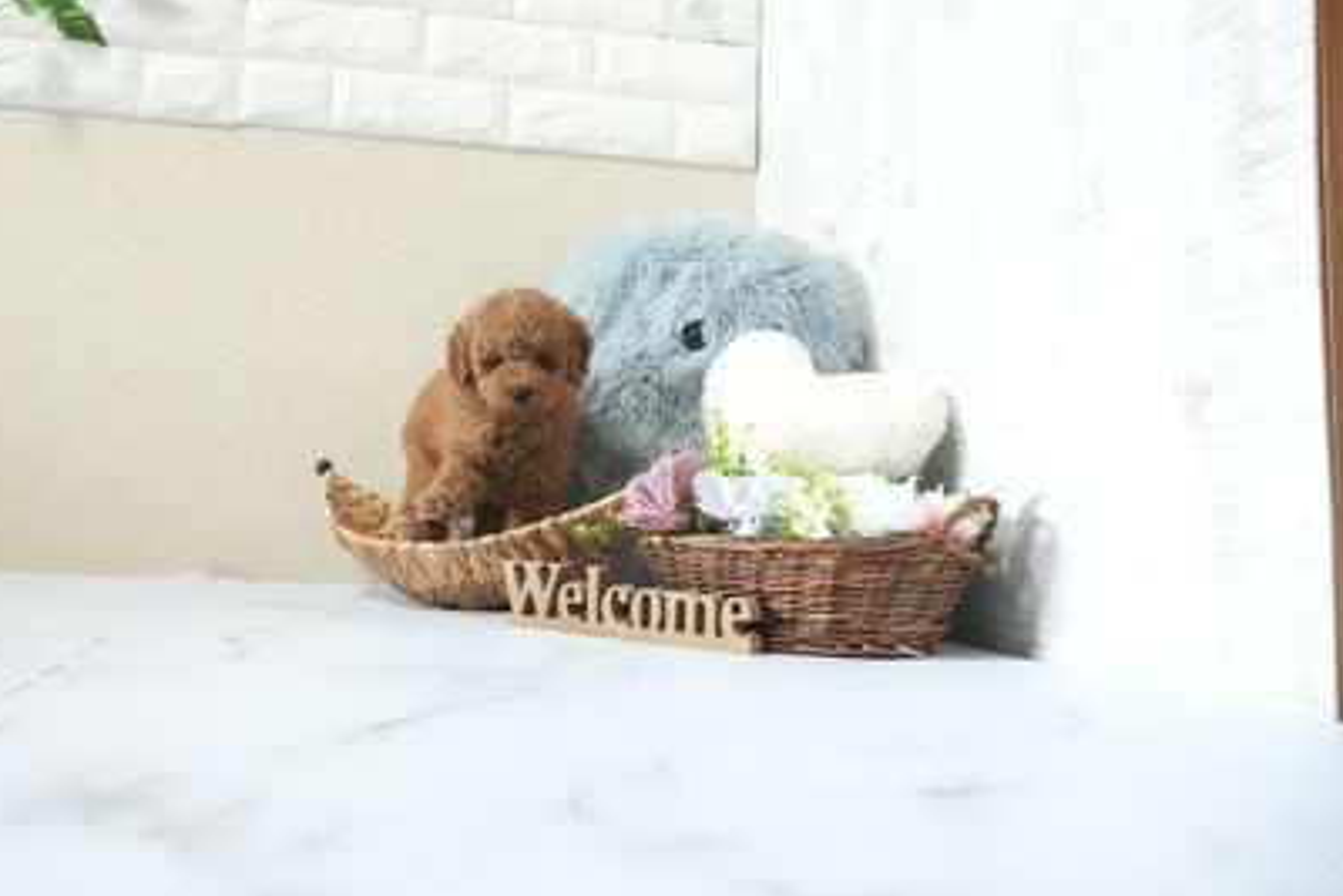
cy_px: 391
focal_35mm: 30
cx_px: 547
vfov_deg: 43.6
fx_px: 1120
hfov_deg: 61.5
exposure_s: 1/400
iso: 16000
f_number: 5.6
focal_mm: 16
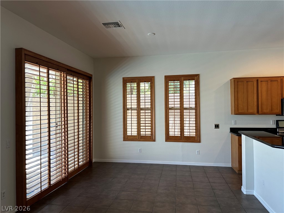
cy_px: 106
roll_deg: +0.4
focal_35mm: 24
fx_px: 197
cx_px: 142
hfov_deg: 71.6
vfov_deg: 56.8
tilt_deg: +1.3
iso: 125
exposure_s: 1/120
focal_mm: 6.86
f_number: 1.78
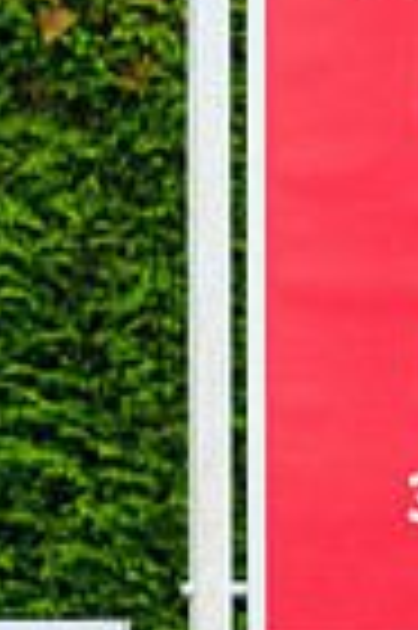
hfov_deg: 1.1
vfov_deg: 1.7
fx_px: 21684
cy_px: 511
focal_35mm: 1242
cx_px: 1263
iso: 1000
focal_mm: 300
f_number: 4
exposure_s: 1/1000
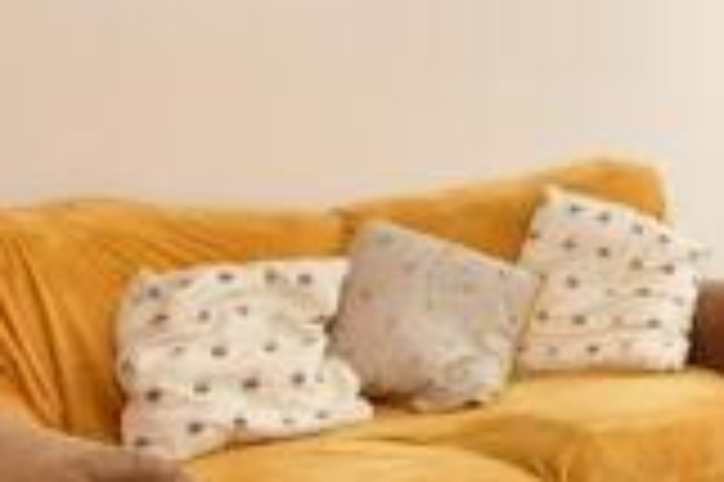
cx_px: 1075
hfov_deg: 25.3
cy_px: 70
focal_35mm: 61
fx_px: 1226
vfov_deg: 21.8
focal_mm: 10
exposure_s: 1/4
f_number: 8
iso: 160
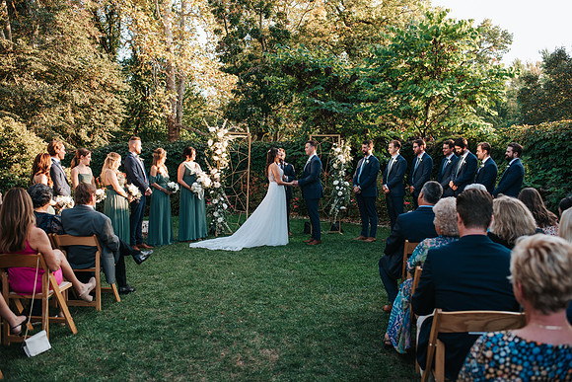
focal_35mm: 35
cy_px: 191
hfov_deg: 54.4
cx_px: 286
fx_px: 556
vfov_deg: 37.9
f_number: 3.2
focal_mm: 35
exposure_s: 1/800
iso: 1000
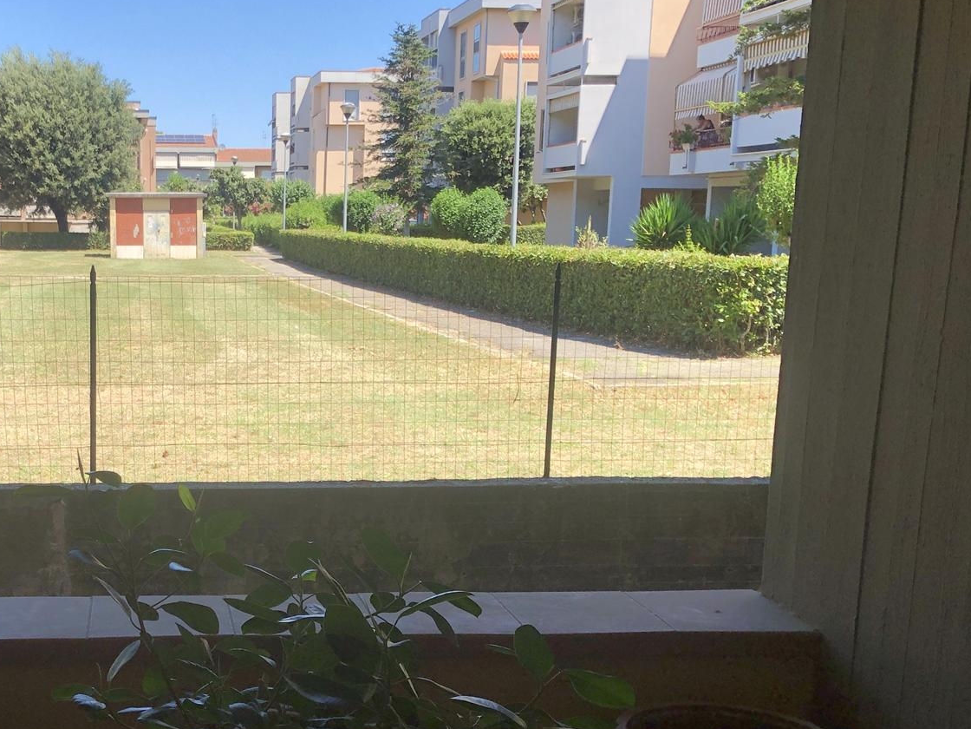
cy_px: 474
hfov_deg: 38.2
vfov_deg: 30.1
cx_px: 196
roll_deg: -1.0
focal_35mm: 48
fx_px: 1346
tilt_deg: -11.9
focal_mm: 4
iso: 20
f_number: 1.8
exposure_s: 1/813
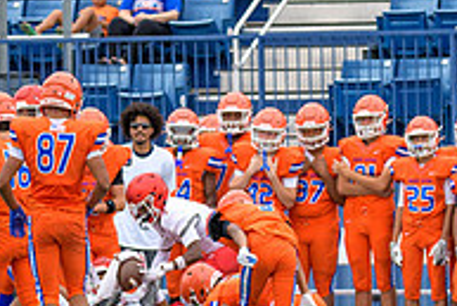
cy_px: 278
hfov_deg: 3.3
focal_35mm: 622
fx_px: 7902
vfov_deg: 2.2
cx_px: 88
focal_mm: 160
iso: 400
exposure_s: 1/800
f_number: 3.5
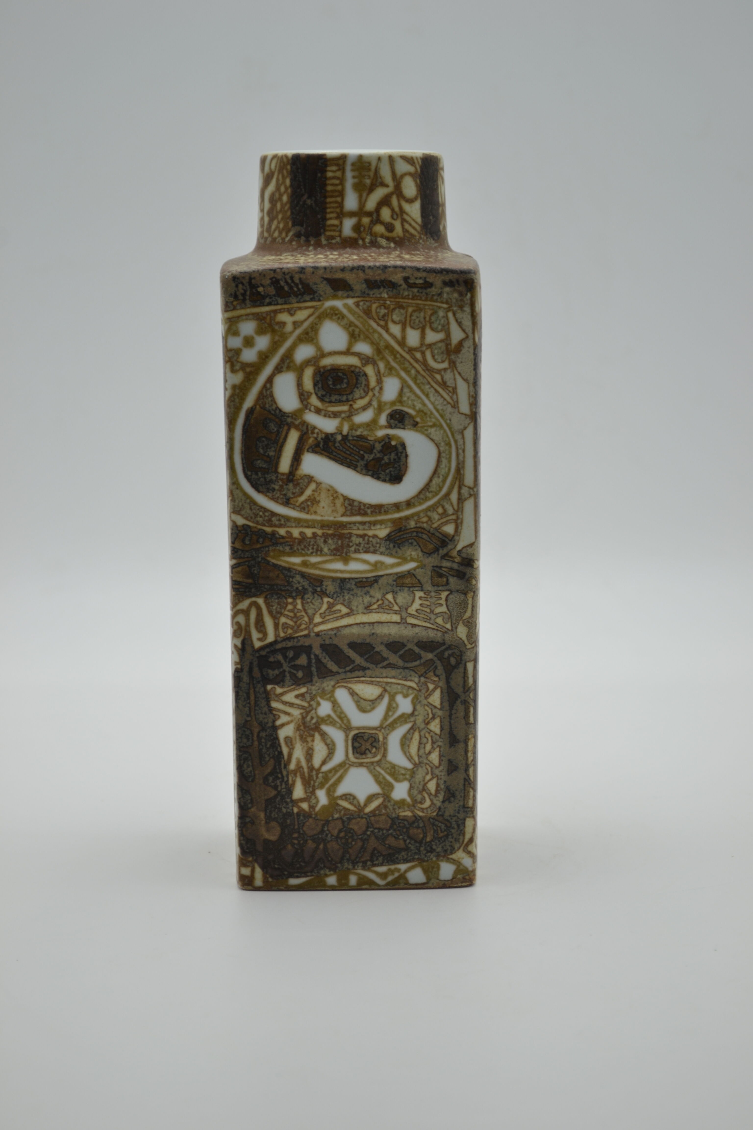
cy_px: 565
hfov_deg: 18.9
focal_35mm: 72
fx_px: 2259
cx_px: 376
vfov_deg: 28.1
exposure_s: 1/60
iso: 100
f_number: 5.6
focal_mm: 48
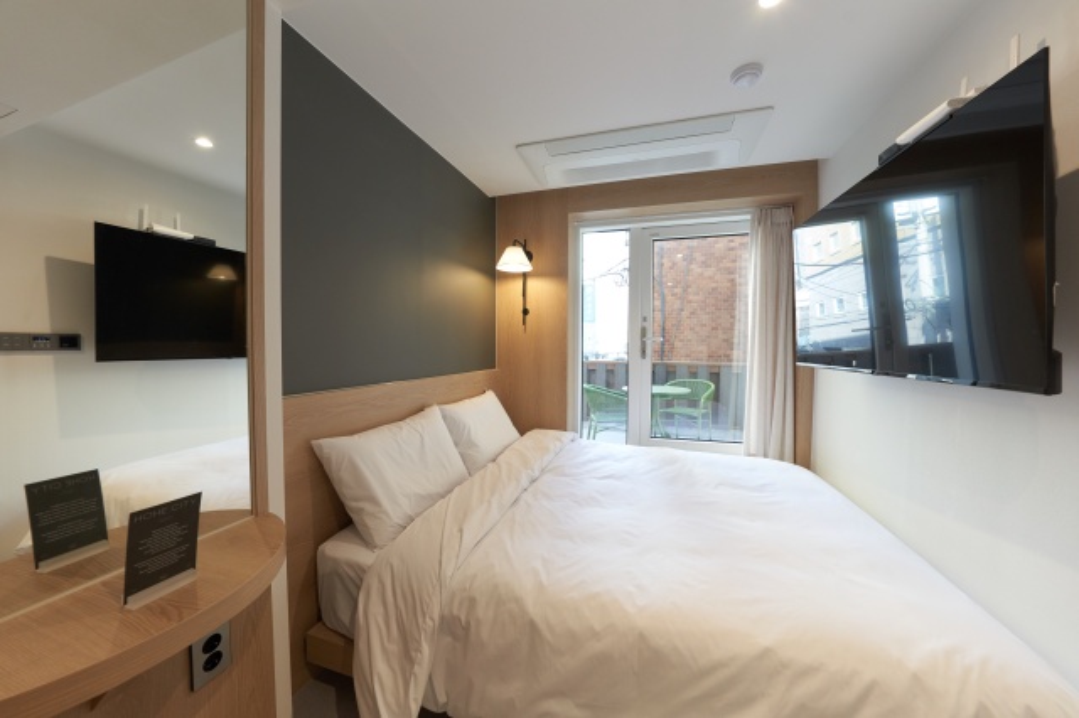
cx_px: 540
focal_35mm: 12
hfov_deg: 112.6
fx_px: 359
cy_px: 359
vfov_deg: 89.9
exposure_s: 1/50
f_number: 6.3
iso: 1250
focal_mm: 12
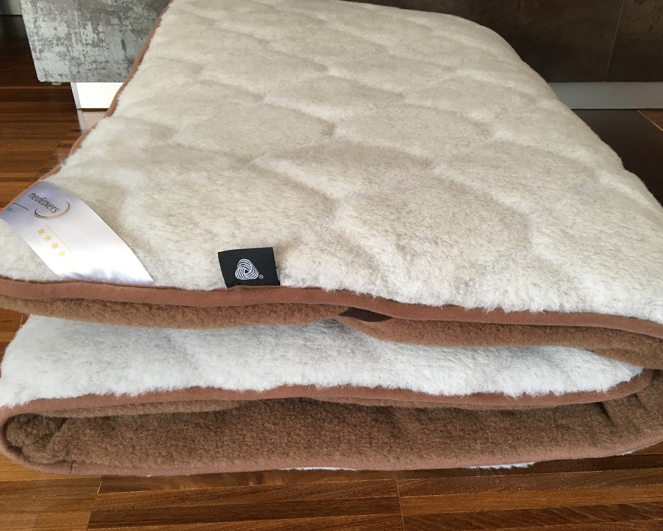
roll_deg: -2.3
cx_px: 354
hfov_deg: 55.6
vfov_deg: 45.8
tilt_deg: -33.7
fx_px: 628
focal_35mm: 32
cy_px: 256
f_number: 2.2
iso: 50
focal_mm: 4.15
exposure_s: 1/33
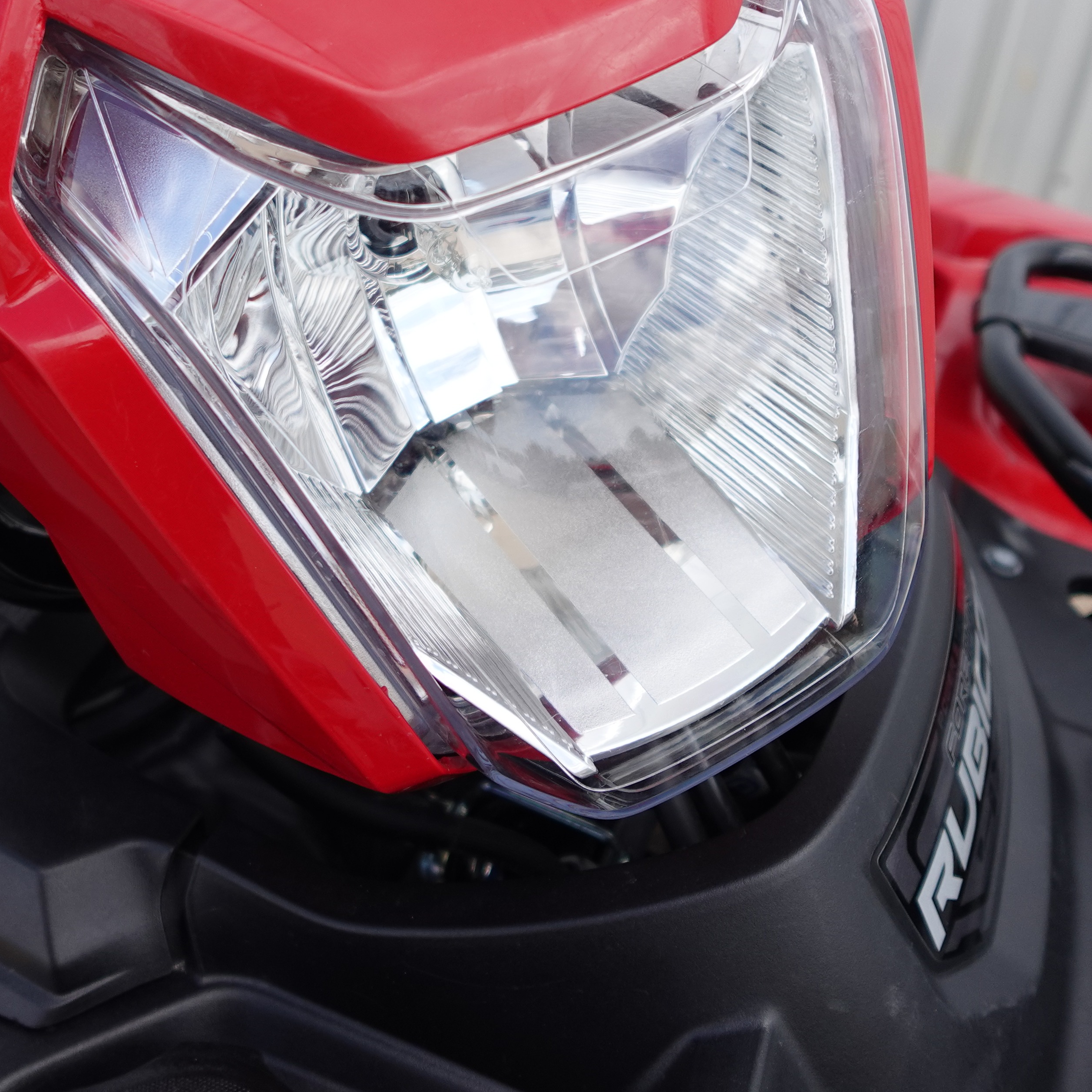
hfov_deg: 44.4
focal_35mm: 37
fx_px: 1321
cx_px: 390
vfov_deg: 44.6
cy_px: 425
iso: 125
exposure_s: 1/1250
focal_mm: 7.6
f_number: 2
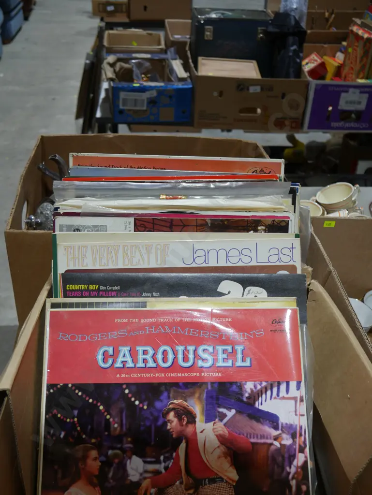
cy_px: 248
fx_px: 515
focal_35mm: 36
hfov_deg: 39.7
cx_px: 186
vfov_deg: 51.3
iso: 200
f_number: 4
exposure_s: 1/100
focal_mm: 18
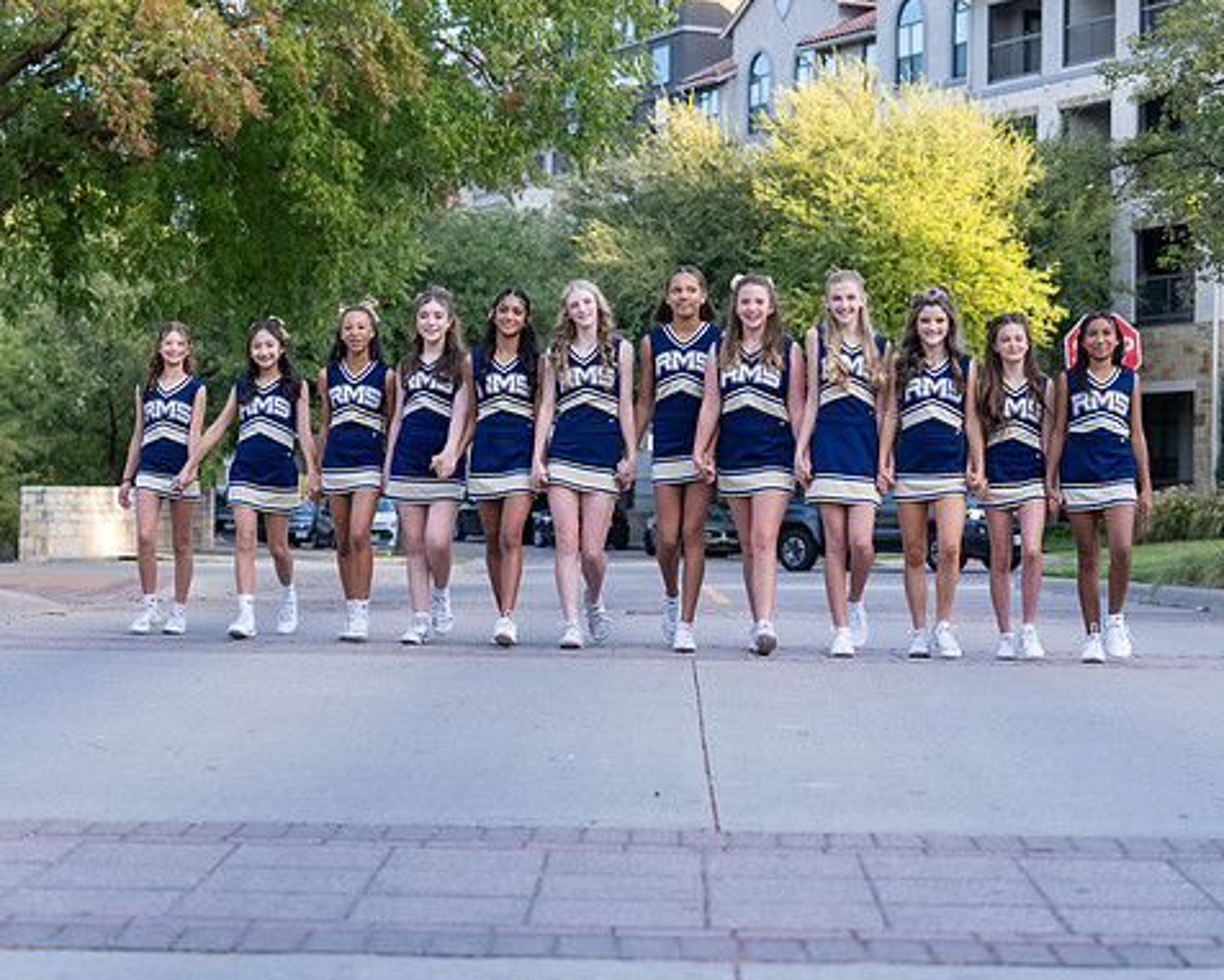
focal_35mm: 80
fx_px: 2899
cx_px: 643
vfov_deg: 19.2
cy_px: 487
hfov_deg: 23.8
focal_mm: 70
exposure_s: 1/1600
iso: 1600
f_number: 4
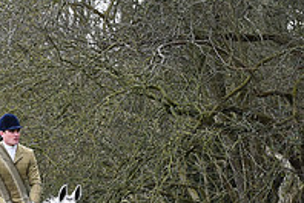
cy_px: 225
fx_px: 2964
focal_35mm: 351
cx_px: -140
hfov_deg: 5.8
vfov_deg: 3.9
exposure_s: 1/1250
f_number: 5.6
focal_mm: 120
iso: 2200
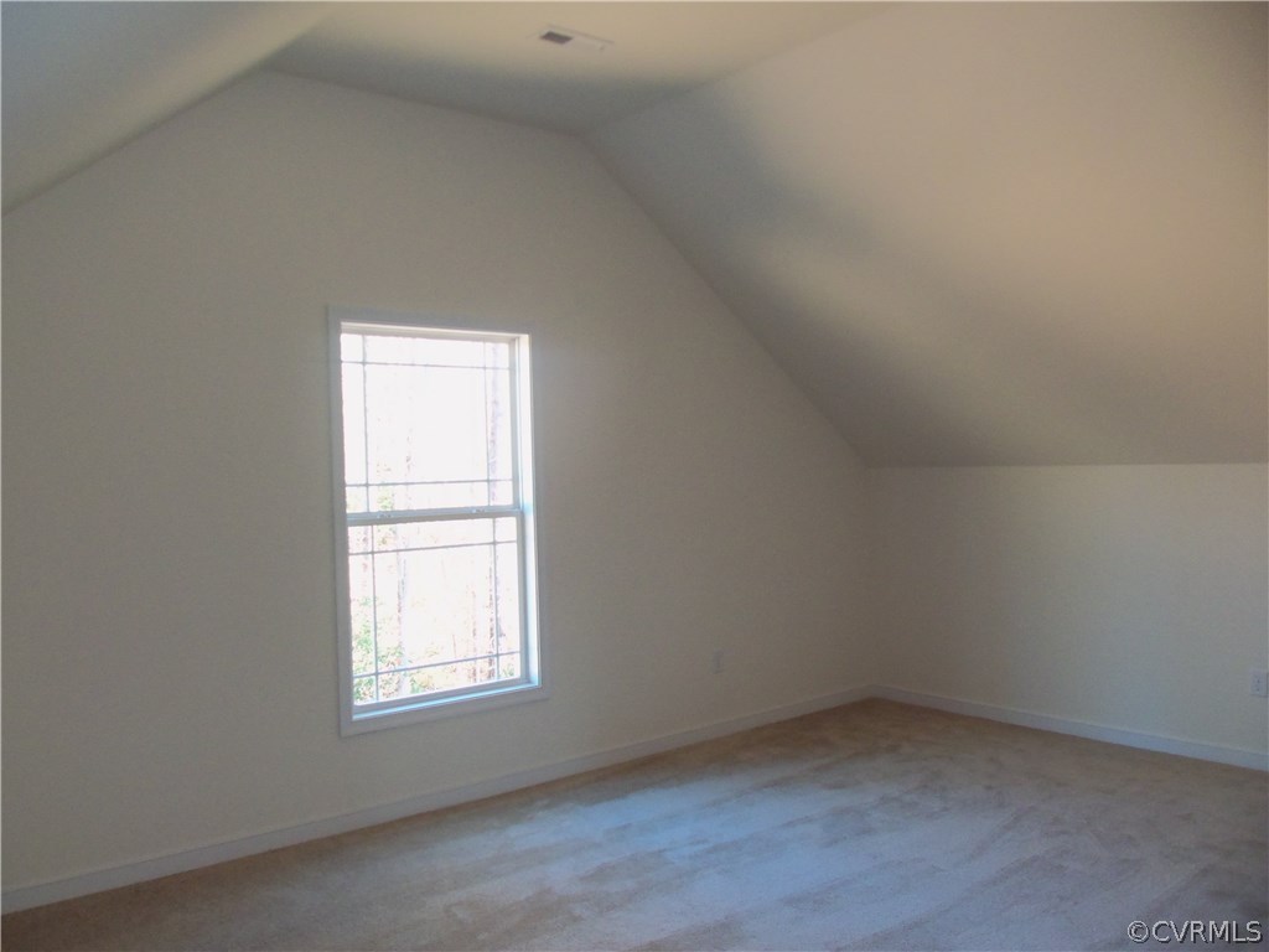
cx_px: 634
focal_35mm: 29
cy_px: 476
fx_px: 1063
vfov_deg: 48.2
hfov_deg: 61.7
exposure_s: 1/30
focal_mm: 5.2
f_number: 3.4
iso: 160
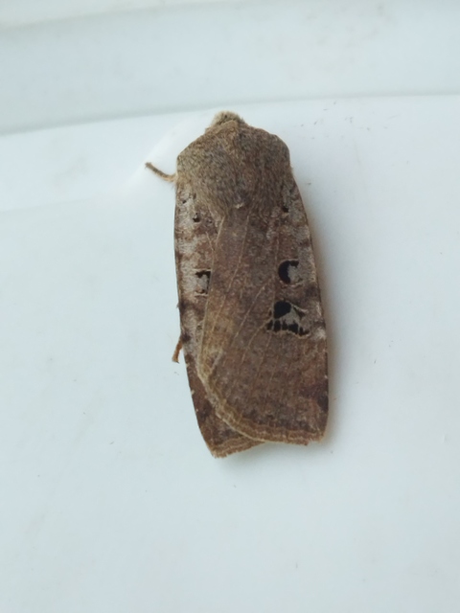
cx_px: 230
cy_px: 306
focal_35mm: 27
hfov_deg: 51.4
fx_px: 478
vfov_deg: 65.3
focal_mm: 4.71
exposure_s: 1/50
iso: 149
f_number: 1.79
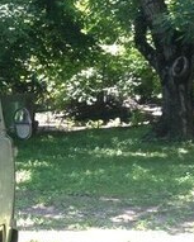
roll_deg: +1.2
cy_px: 159
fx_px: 846
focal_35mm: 118
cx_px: -200
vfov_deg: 16.3
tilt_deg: -10.4
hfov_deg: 11.7
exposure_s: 1/120
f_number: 2.4
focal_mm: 4.28
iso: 50
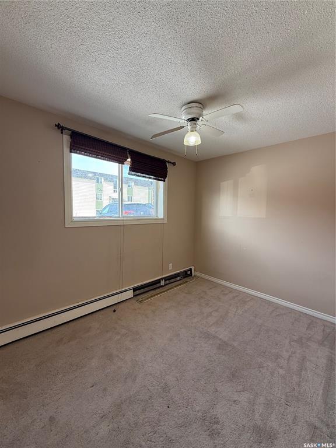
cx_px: 168
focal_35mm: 14
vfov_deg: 102.1
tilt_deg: -3.7
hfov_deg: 85.7
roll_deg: -1.7
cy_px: 224
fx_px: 181
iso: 80
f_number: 2.2
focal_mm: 2.22
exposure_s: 1/99
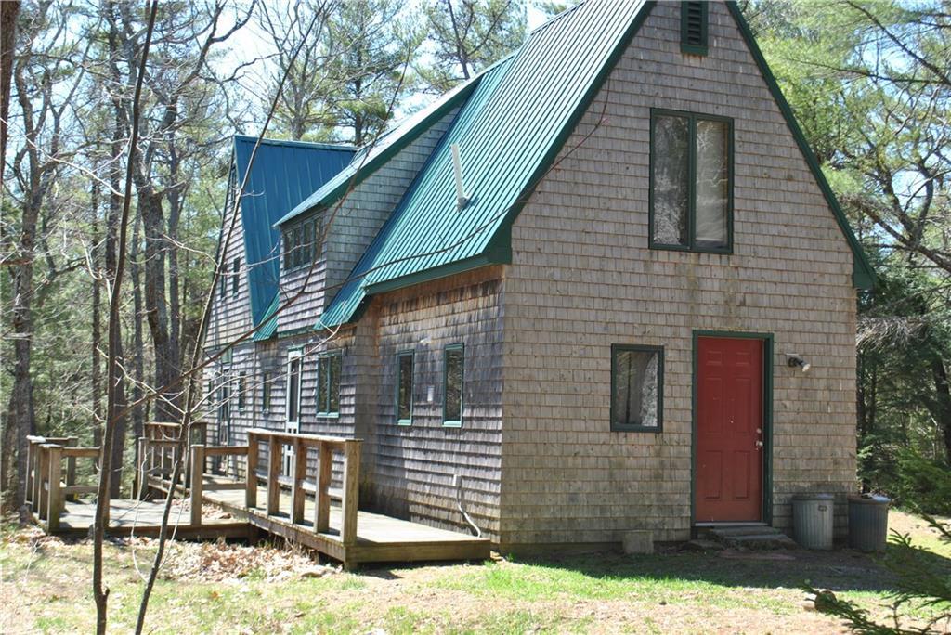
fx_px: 1348
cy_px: 318
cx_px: 476
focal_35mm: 51
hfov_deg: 38.9
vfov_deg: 26.5
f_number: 8
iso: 100
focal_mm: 34
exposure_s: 1/60
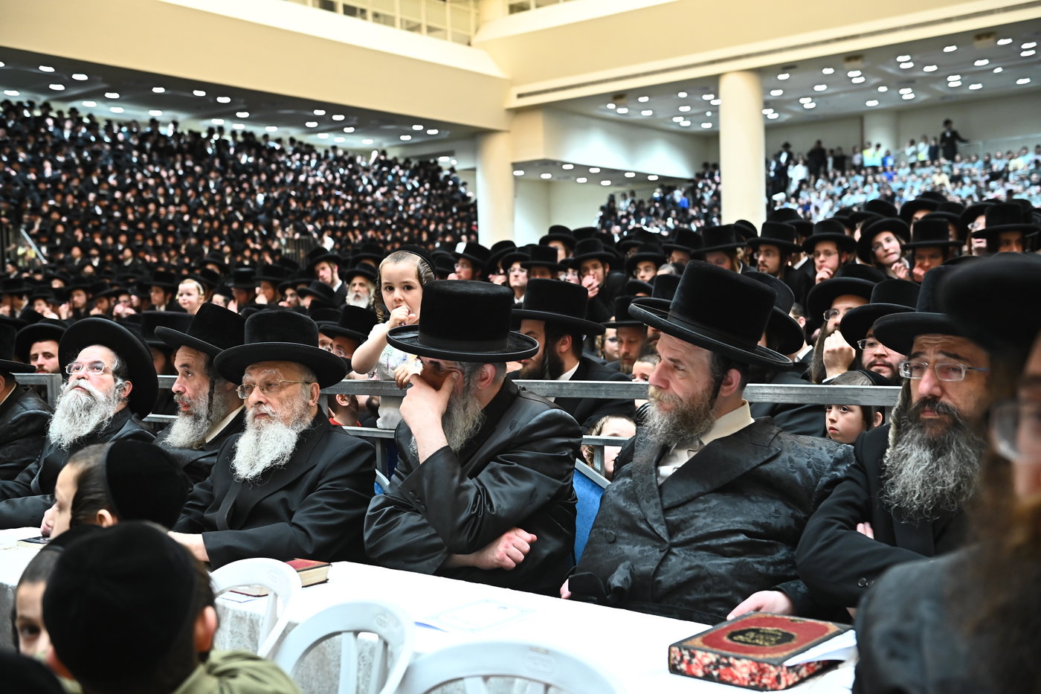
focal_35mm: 40
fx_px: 1156
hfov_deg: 48.5
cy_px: 347
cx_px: 520
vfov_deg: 33.4
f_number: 3.5
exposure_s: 1/160
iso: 2000
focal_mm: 40
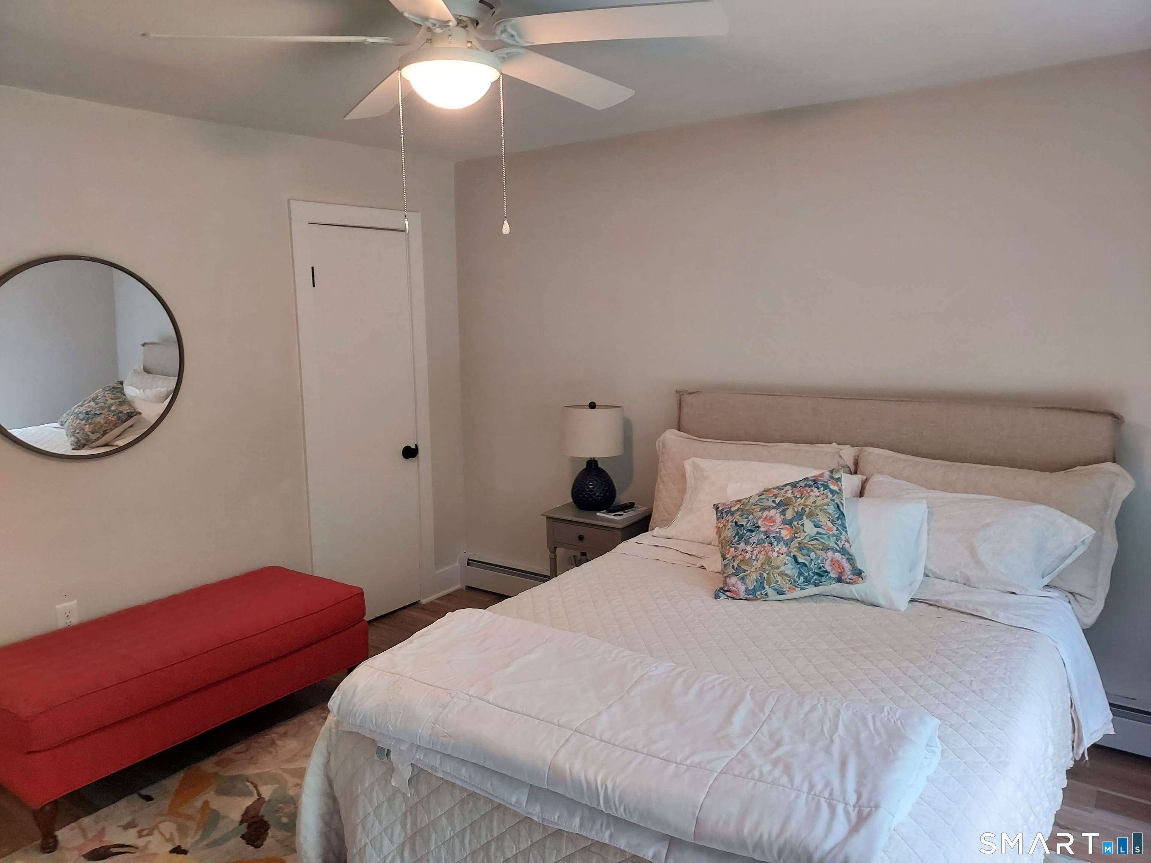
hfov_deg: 71.6
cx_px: 576
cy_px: 432
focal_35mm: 24
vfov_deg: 56.8
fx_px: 798
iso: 200
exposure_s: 1/60
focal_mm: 4.6
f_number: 1.8
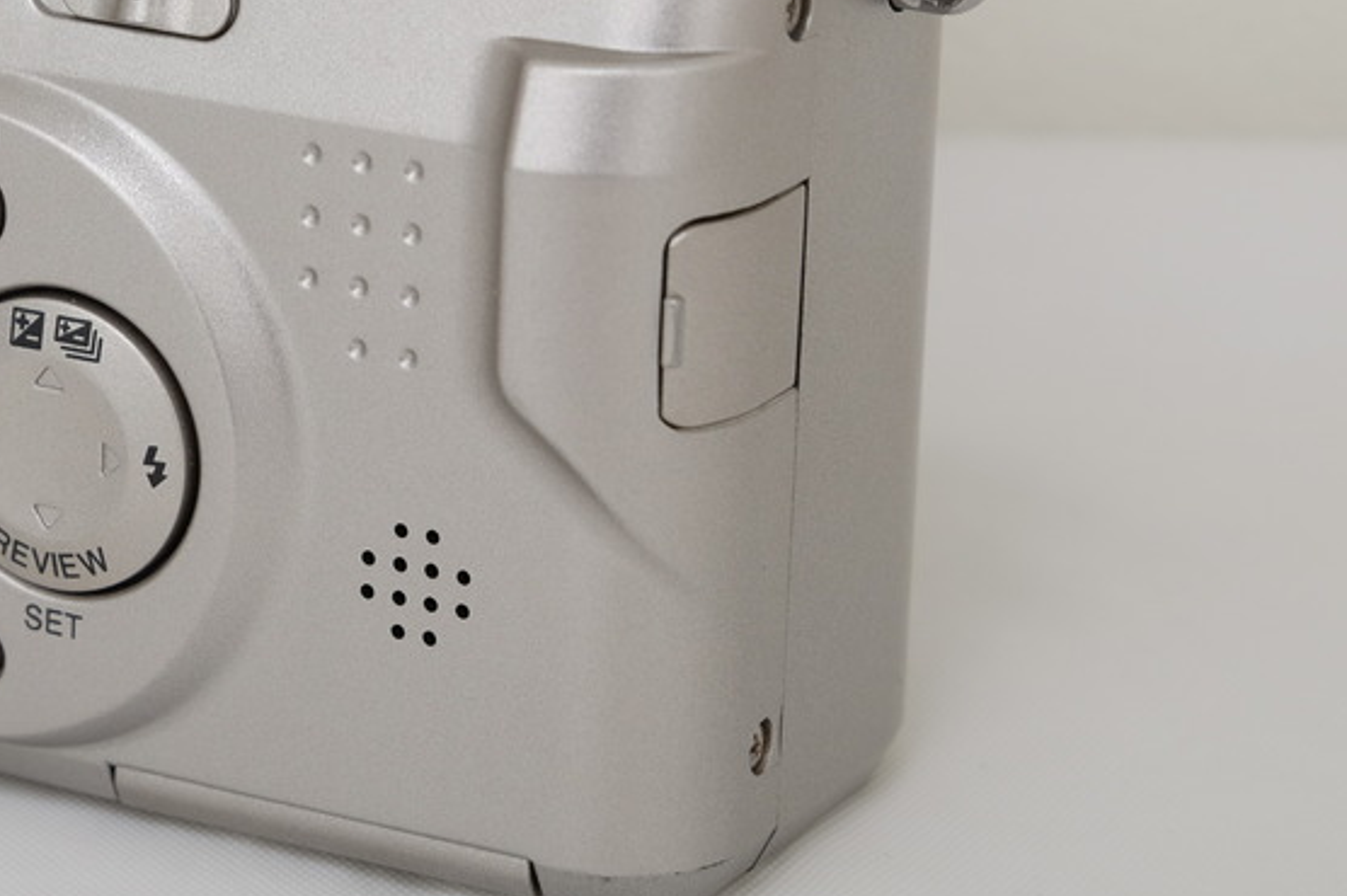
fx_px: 6058
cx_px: -58
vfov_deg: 8.5
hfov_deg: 12.5
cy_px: 291
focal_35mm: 162
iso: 200
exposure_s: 1/125
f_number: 8
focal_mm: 50
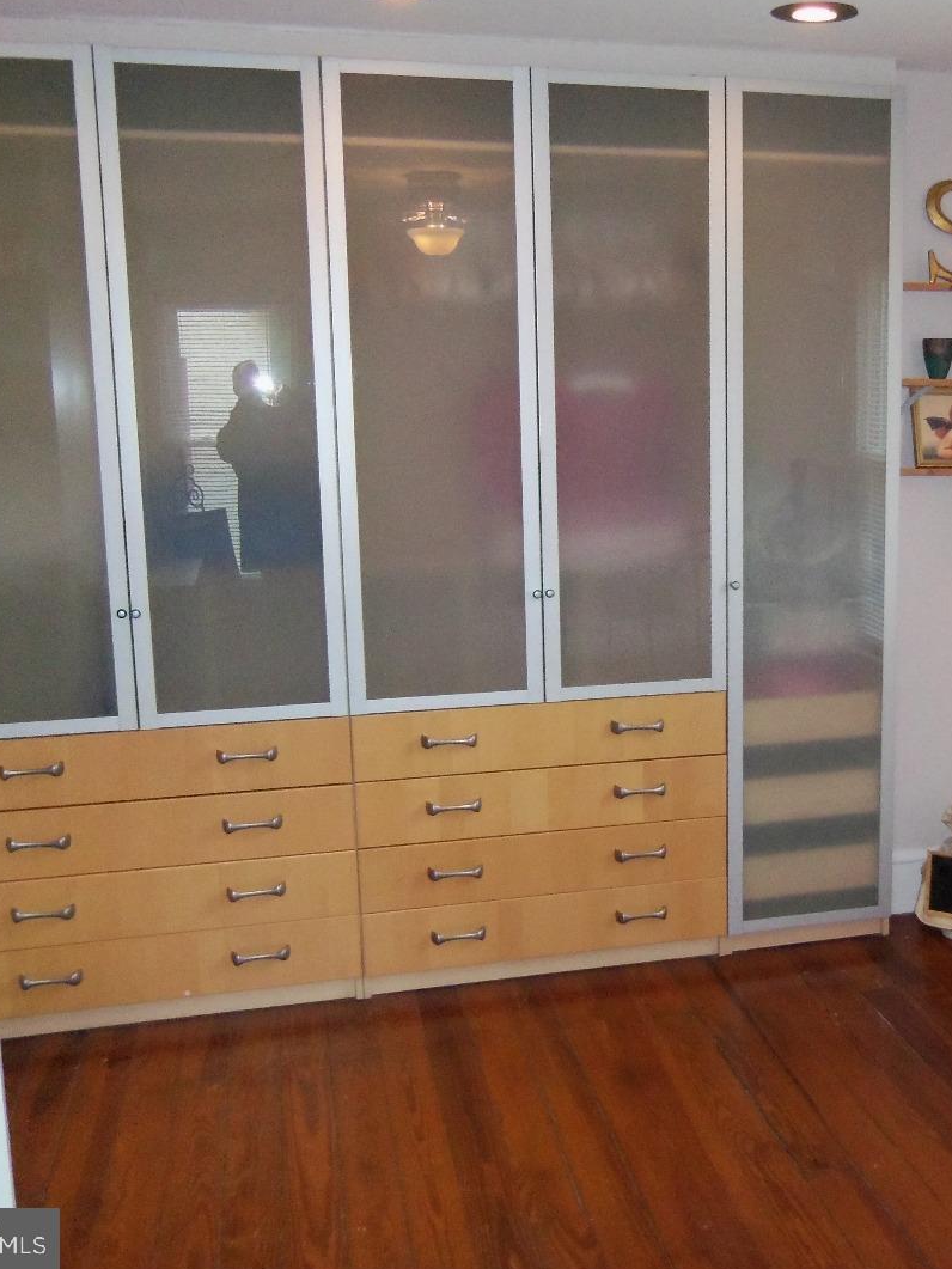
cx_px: 712
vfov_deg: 49.0
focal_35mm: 38
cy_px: 630
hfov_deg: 36.8
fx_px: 1393
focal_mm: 5.1
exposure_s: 1/40
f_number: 3.9
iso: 400
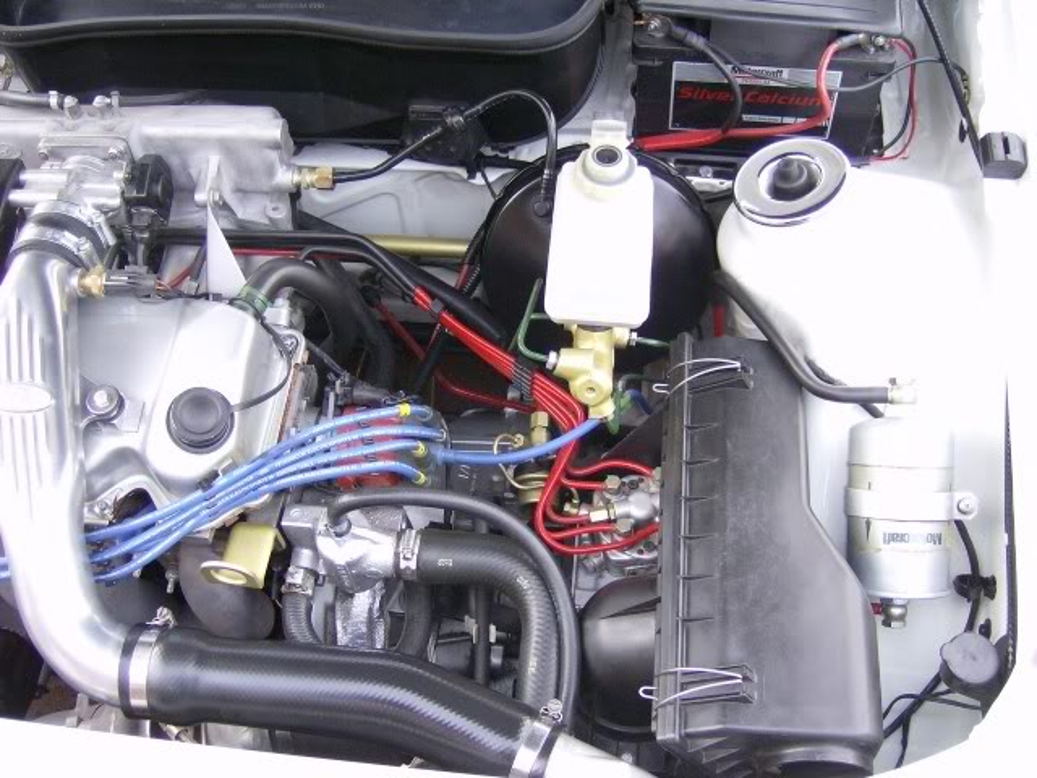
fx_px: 1078
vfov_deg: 39.7
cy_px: 389
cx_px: 518
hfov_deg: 51.4
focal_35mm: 36
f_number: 2.8
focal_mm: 6
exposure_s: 1/49.9
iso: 200
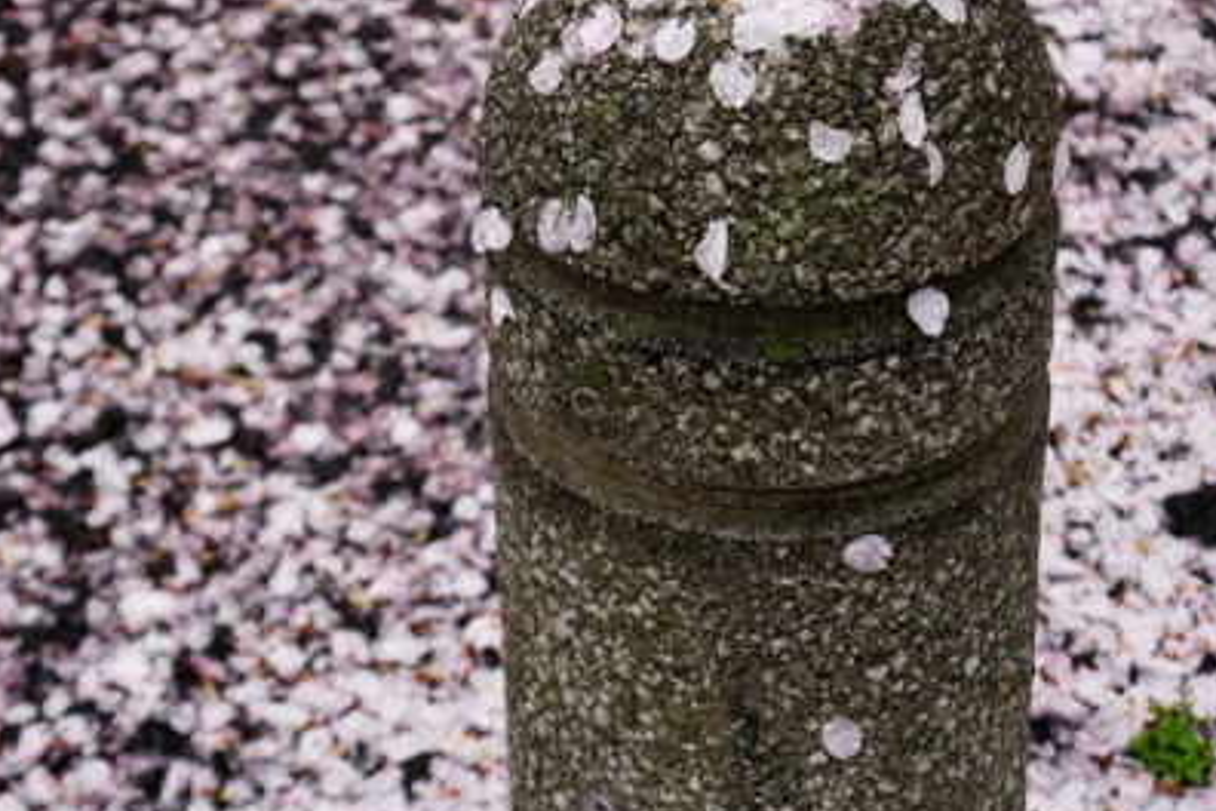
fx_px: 3006
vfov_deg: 15.3
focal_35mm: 89
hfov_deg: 22.8
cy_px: 207
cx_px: 461
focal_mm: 55
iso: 2000
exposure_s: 1/400
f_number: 8
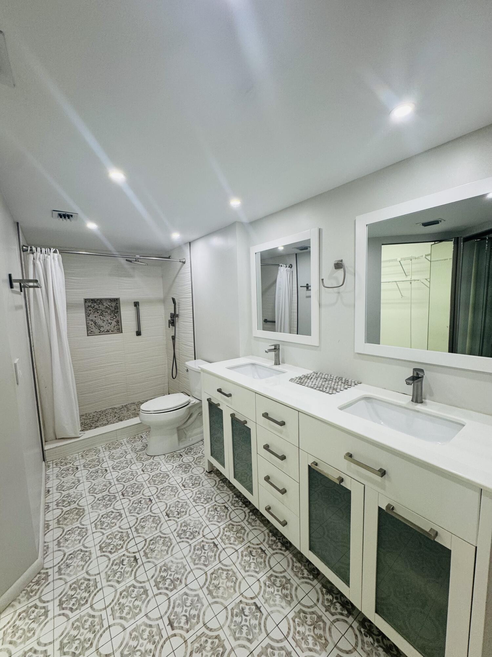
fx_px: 265
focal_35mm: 14
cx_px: 246
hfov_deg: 85.7
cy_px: 328
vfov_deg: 102.1
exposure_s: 1/120
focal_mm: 2.22
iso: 125
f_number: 2.2
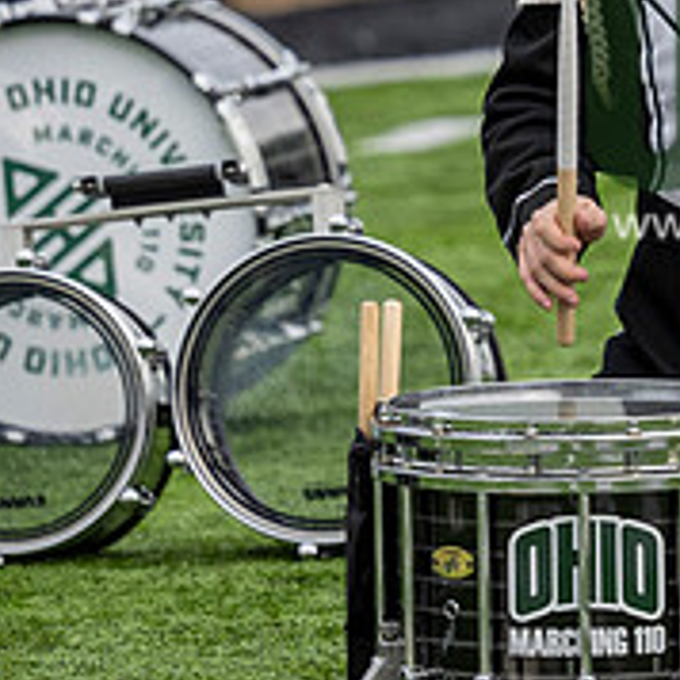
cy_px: 88
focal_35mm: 601
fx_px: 13357
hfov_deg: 2.9
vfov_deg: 2.9
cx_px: 875
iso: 250
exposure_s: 1/500
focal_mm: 145
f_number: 2.8
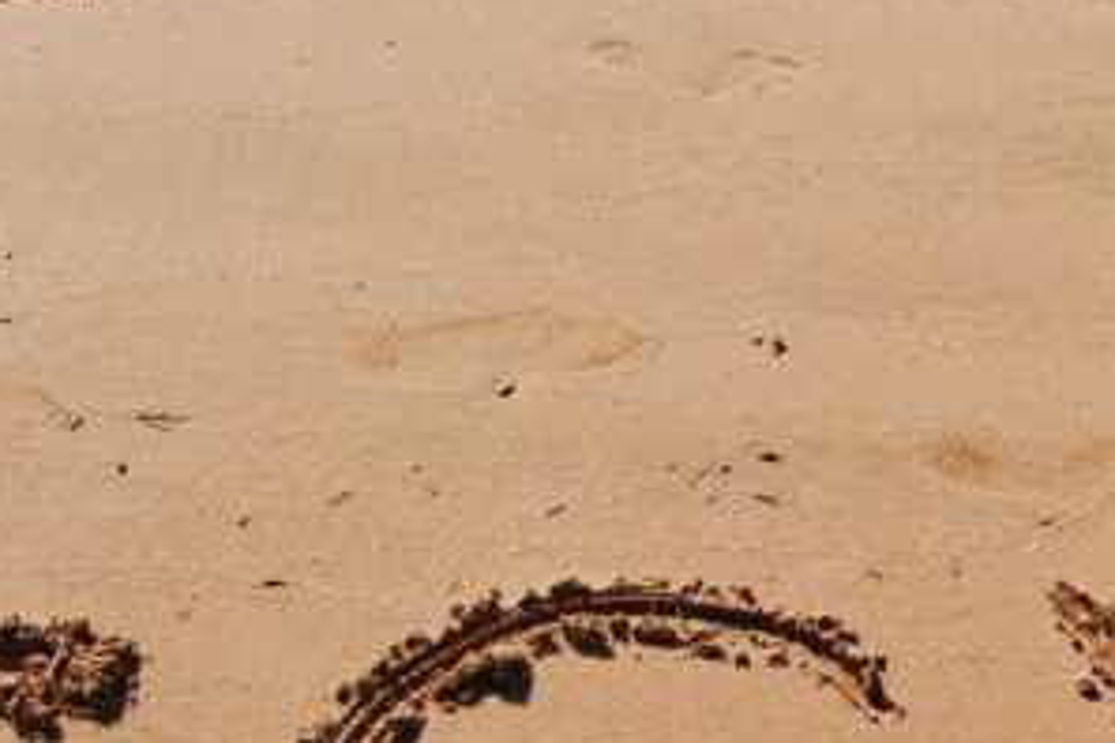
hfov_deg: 21.2
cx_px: 1160
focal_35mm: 92
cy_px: 867
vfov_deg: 14.4
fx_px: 2849
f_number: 6.3
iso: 200
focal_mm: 24
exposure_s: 1/1600
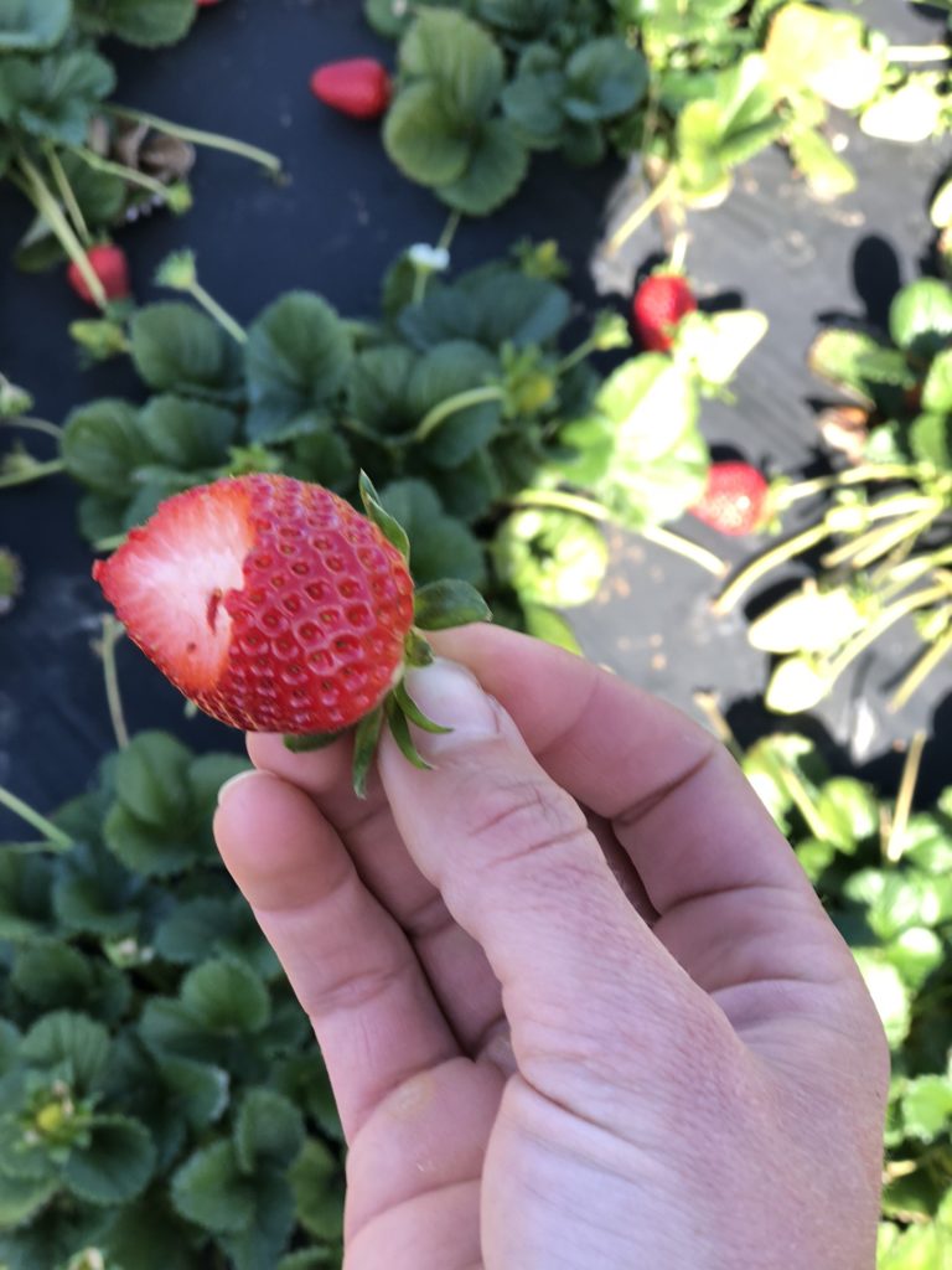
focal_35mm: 57
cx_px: 476
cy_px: 635
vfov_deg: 33.8
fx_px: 2090
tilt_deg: -56.7
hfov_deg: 25.7
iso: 32
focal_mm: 6.6
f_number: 2.8
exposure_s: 1/120
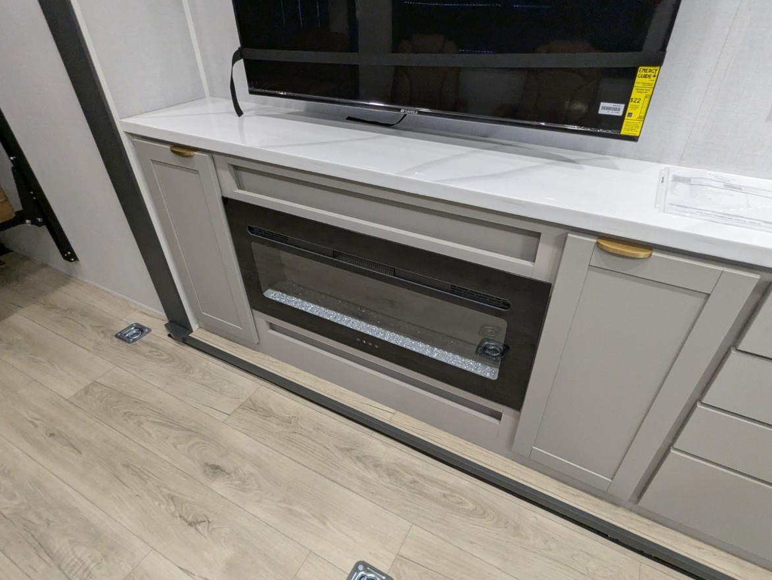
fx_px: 424
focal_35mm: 19
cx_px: 401
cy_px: 297
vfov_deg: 68.8
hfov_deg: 84.6
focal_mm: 2.35
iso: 353
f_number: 2.2
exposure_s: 1/71.5
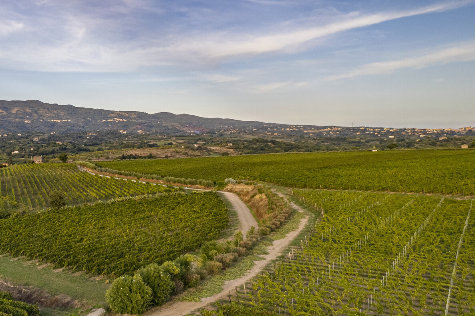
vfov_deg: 35.0
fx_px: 501
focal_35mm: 38
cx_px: 73
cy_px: 140
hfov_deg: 47.0
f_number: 2.8
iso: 100
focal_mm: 8.38
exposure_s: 1/640
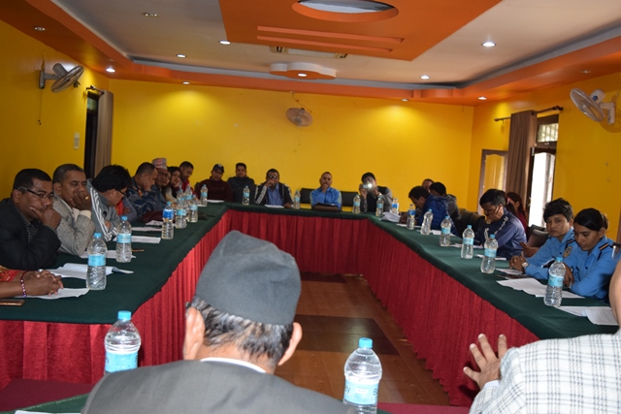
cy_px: 207
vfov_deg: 33.0
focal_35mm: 40
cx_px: 310
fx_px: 699
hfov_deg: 47.9
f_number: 4
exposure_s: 1/60
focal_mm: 27
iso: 1100
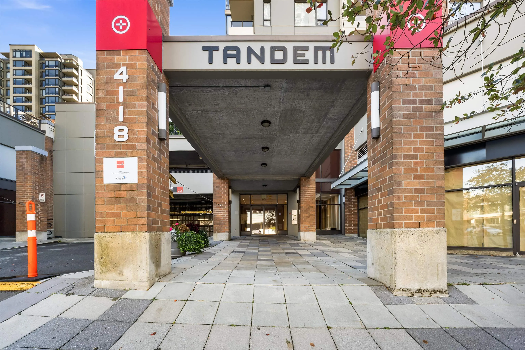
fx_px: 197
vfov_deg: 83.3
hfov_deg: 106.3
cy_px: 175
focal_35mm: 14
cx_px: 262
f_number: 9
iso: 250
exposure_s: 1/4
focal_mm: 9
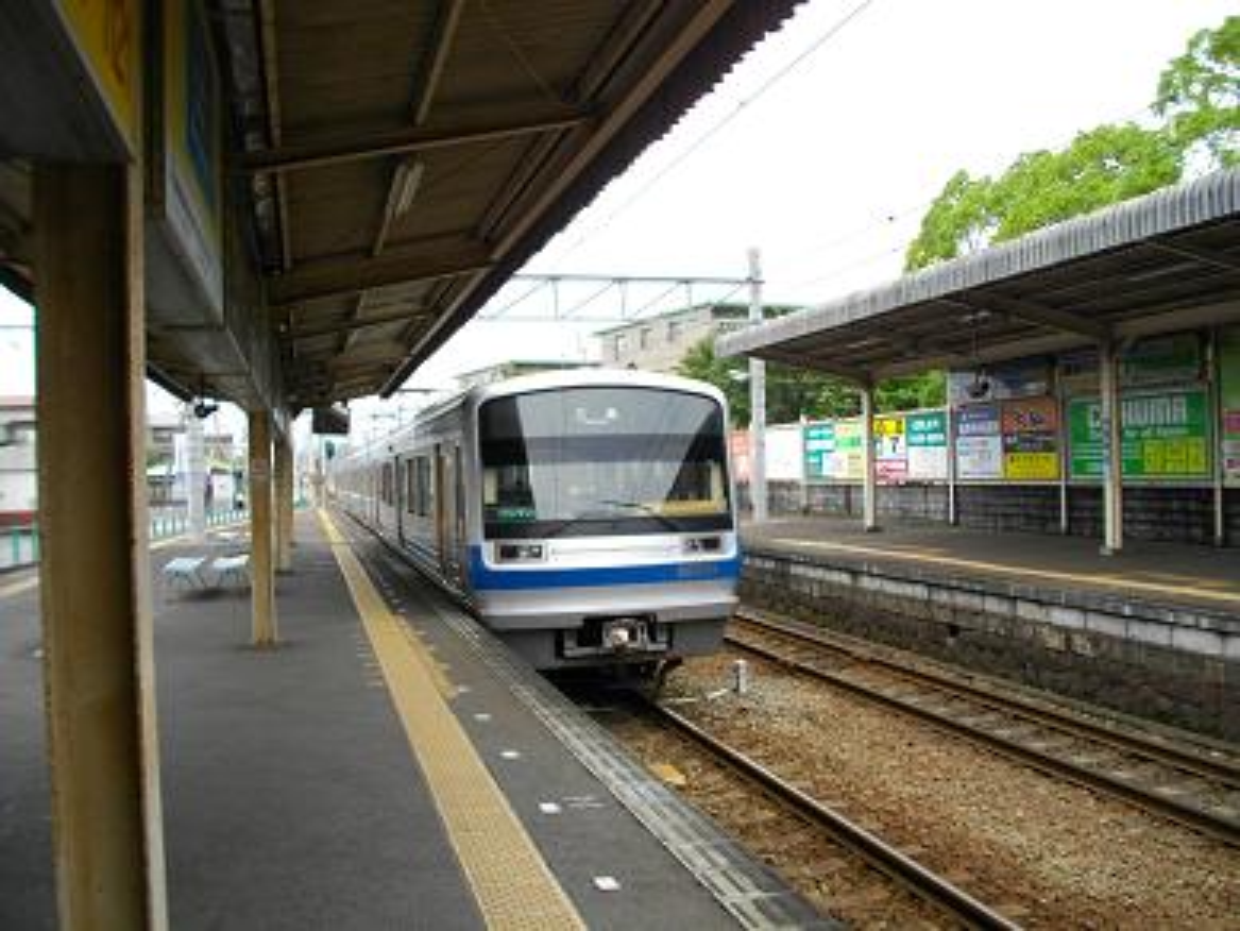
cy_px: 466
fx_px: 1147
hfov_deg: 56.8
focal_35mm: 32
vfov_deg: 44.2
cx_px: 620
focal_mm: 5.7
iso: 100
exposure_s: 1/500
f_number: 2.9
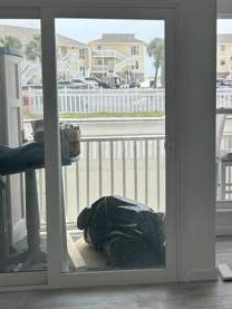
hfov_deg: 24.1
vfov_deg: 32.1
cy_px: 125
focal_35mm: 60
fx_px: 536
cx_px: 186
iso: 50
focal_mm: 5.7
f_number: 1.5
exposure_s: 1/1100
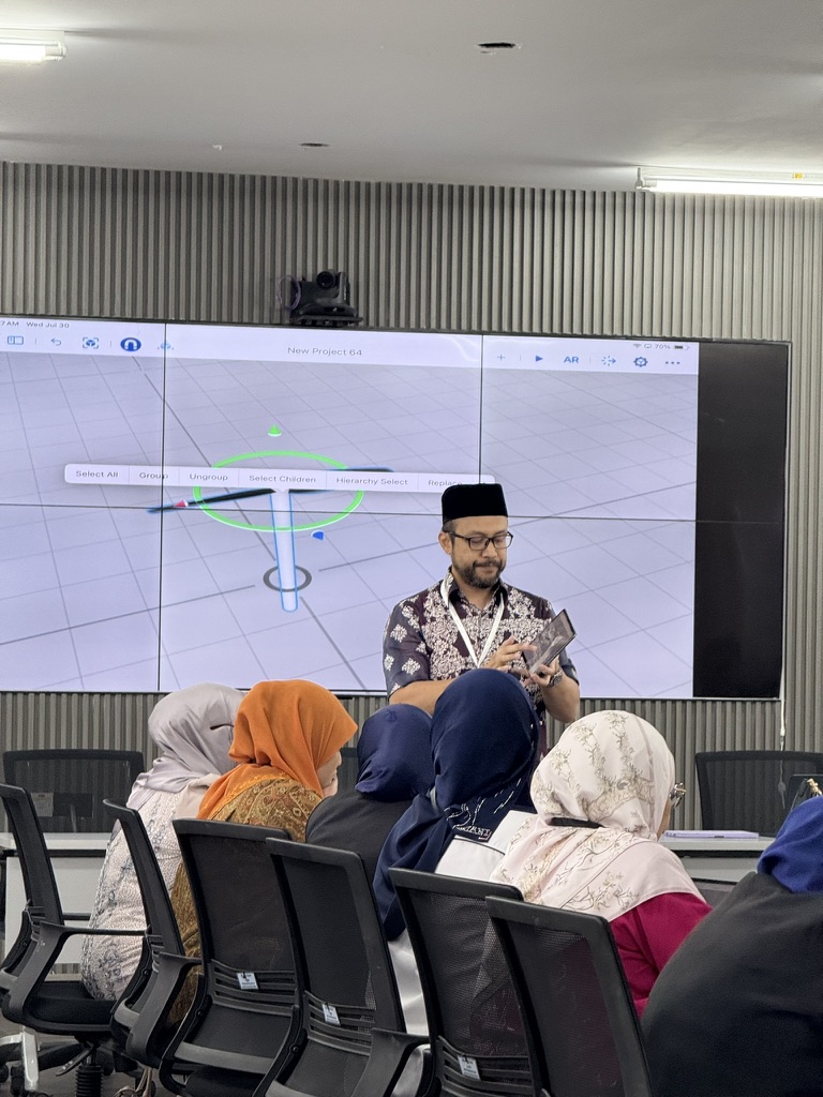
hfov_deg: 12.3
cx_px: 412
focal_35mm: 120
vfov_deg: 16.4
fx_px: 3804
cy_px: 548
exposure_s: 1/100
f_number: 2.8
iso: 200
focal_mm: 15.66
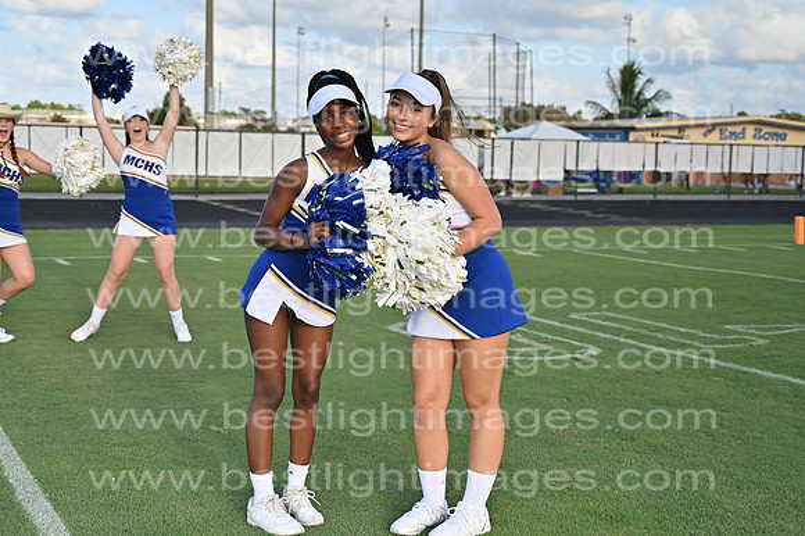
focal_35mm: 52
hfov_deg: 38.2
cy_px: 268
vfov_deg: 26.0
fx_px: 1162
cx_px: 402
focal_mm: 52
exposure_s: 1/8000
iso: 1100
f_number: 4
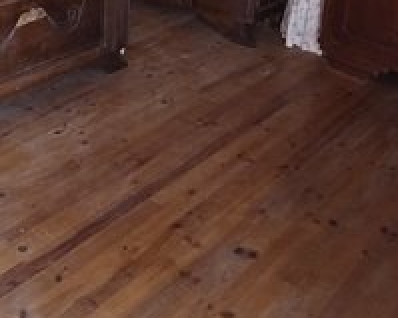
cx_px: 0
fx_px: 600
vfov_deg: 25.6
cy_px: -94
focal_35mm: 51
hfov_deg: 33.5
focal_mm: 2.2
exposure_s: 1/50
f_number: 2.2
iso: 400
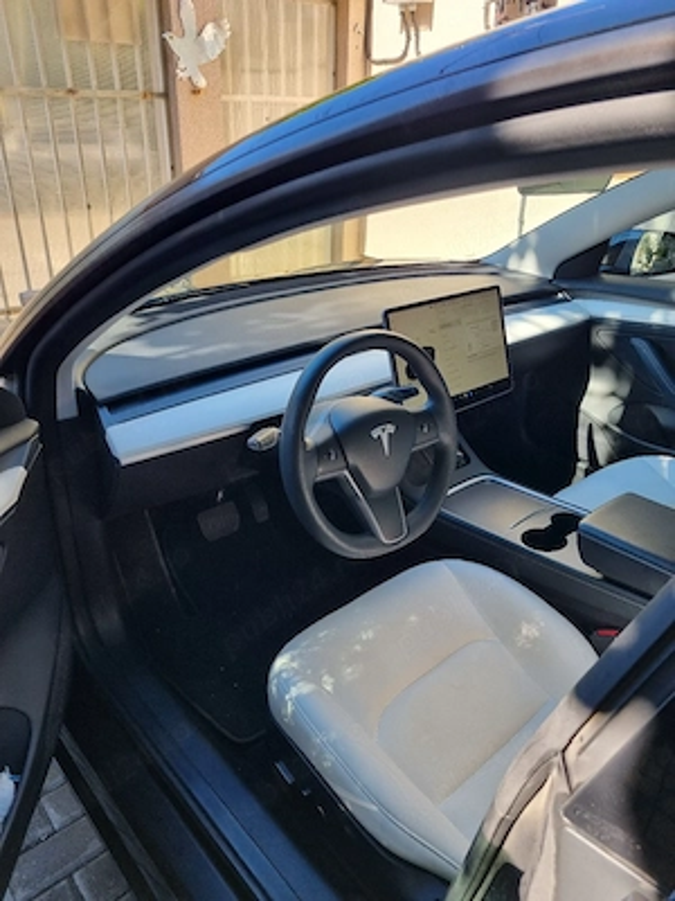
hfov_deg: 53.1
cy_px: 450
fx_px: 676
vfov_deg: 67.3
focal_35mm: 26
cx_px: 338
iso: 50
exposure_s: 1/294
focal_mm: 5.4
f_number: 1.8
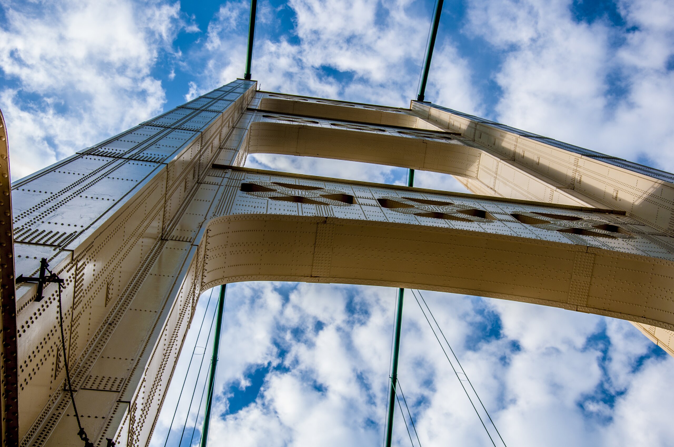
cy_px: 224
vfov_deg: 26.4
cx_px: 337
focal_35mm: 51
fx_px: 954
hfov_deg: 38.9
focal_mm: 34
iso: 100
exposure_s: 1/400
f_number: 8
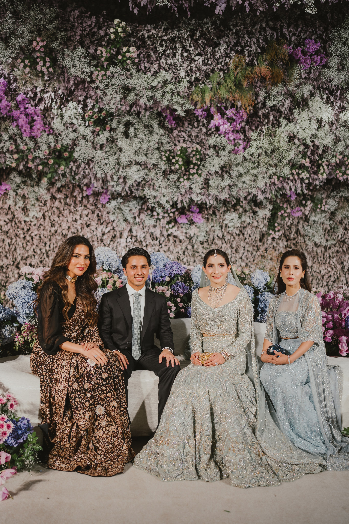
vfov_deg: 54.4
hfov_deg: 37.9
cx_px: 174
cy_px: 262
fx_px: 509
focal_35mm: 35
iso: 500
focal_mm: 35
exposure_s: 1/160
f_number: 1.8
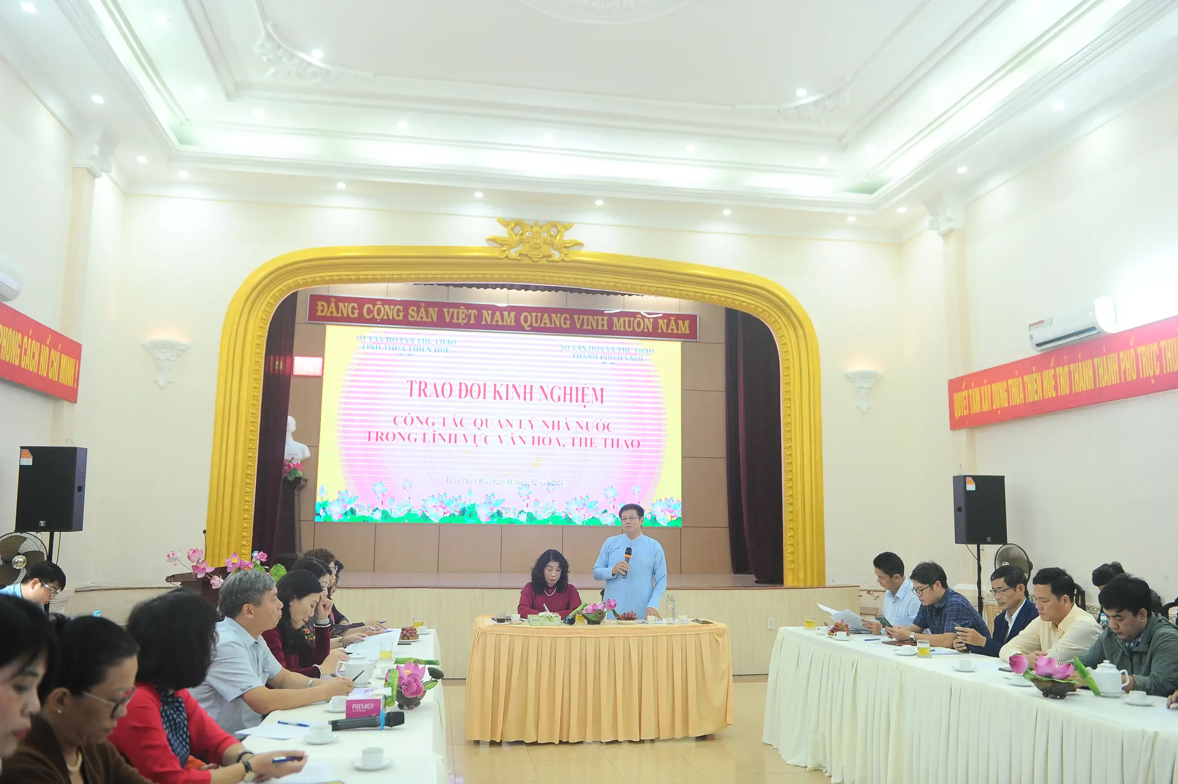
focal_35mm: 29
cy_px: 392
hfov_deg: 63.7
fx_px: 948
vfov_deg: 44.9
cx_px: 589
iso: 2000
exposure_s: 1/160
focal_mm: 29
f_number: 3.5
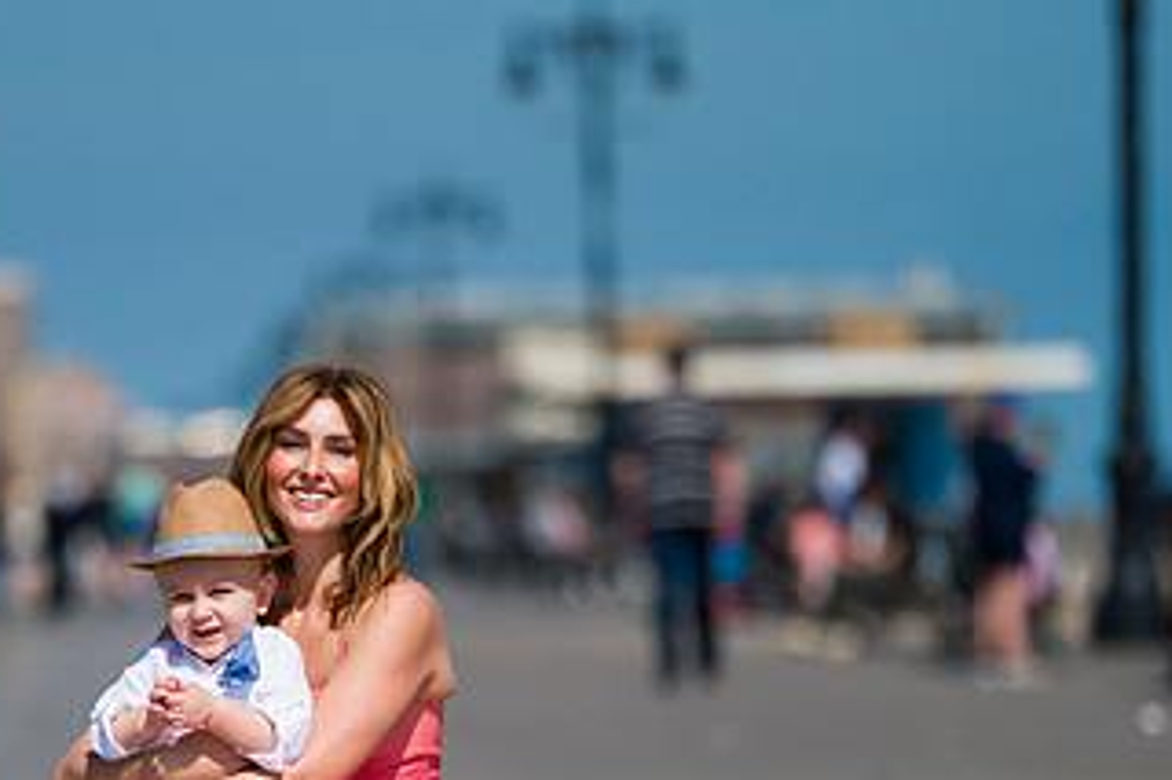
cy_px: 703
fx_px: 11779
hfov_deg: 5.7
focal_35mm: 362
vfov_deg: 3.8
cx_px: 308
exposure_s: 1/8000
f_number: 3.2
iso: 200
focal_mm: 200
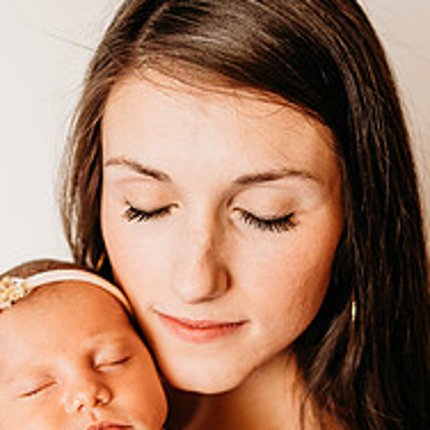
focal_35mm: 63
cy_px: 303
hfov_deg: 26.5
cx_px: 50
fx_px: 885
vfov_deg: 27.1
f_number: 2.2
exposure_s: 1/200
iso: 100
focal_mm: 24
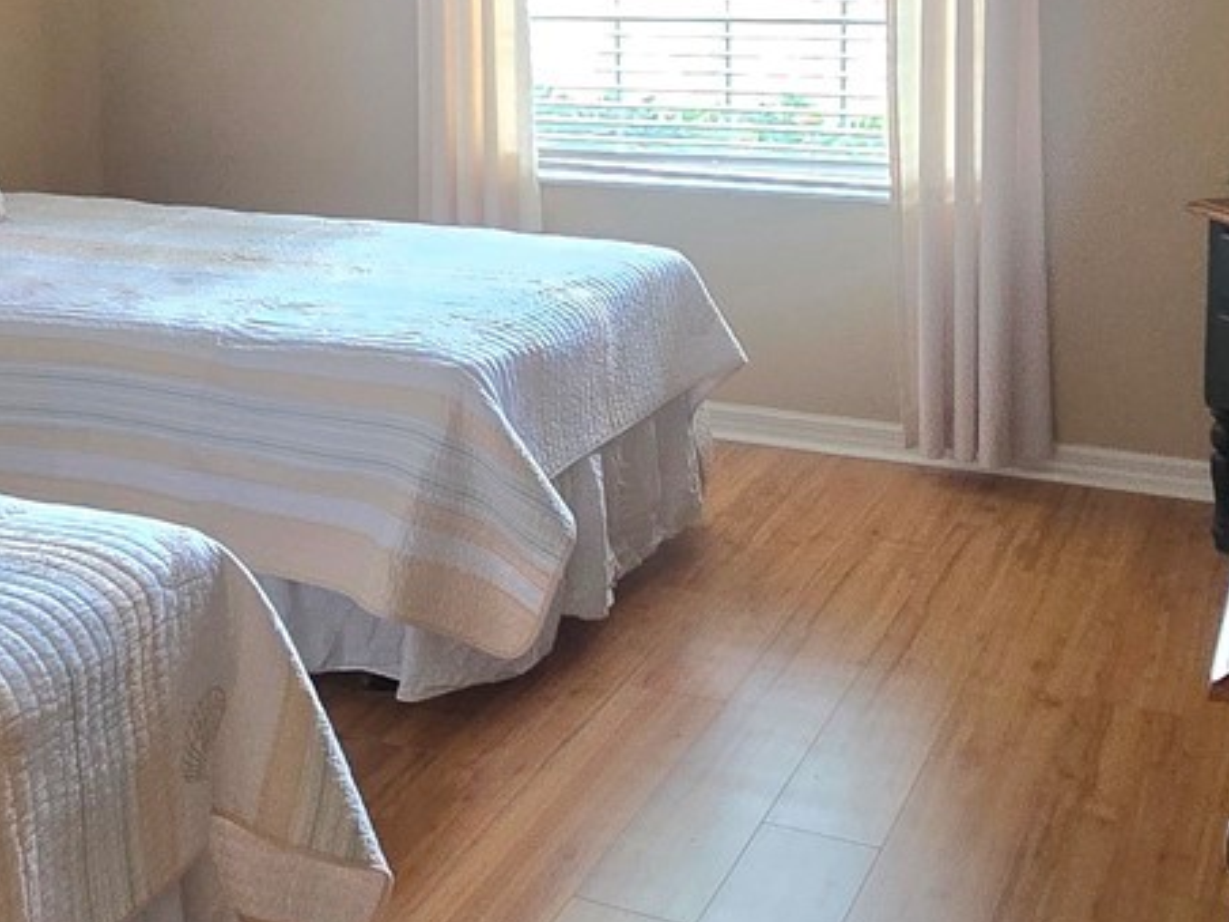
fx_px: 1633
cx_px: 473
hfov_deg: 41.0
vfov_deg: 30.4
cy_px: 133
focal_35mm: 46
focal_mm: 2.2
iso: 320
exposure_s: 1/60.2
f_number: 2.2
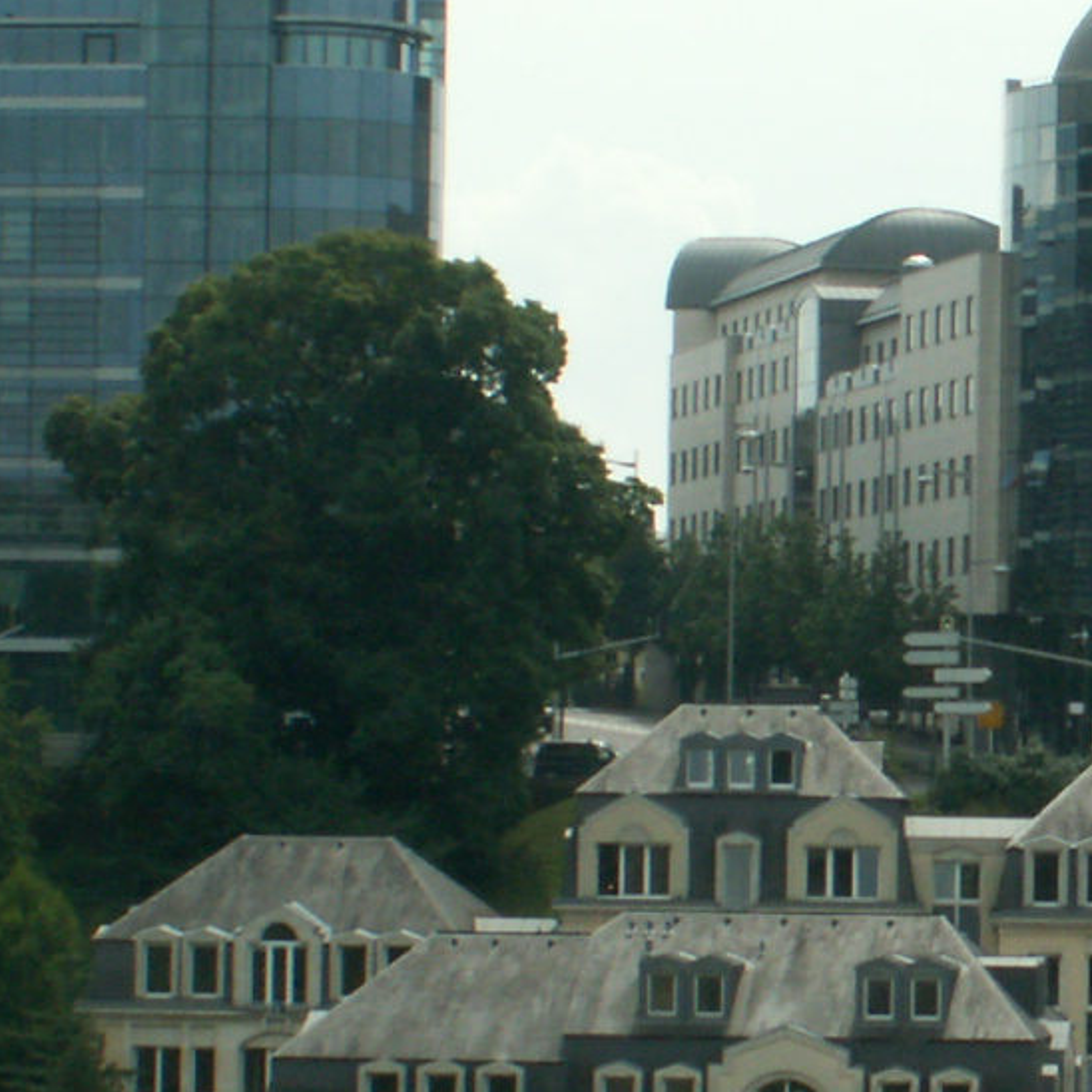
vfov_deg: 10.0
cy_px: 604
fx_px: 6246
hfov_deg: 9.9
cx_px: 1237
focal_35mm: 175
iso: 50
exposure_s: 1/200
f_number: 8
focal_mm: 8.88
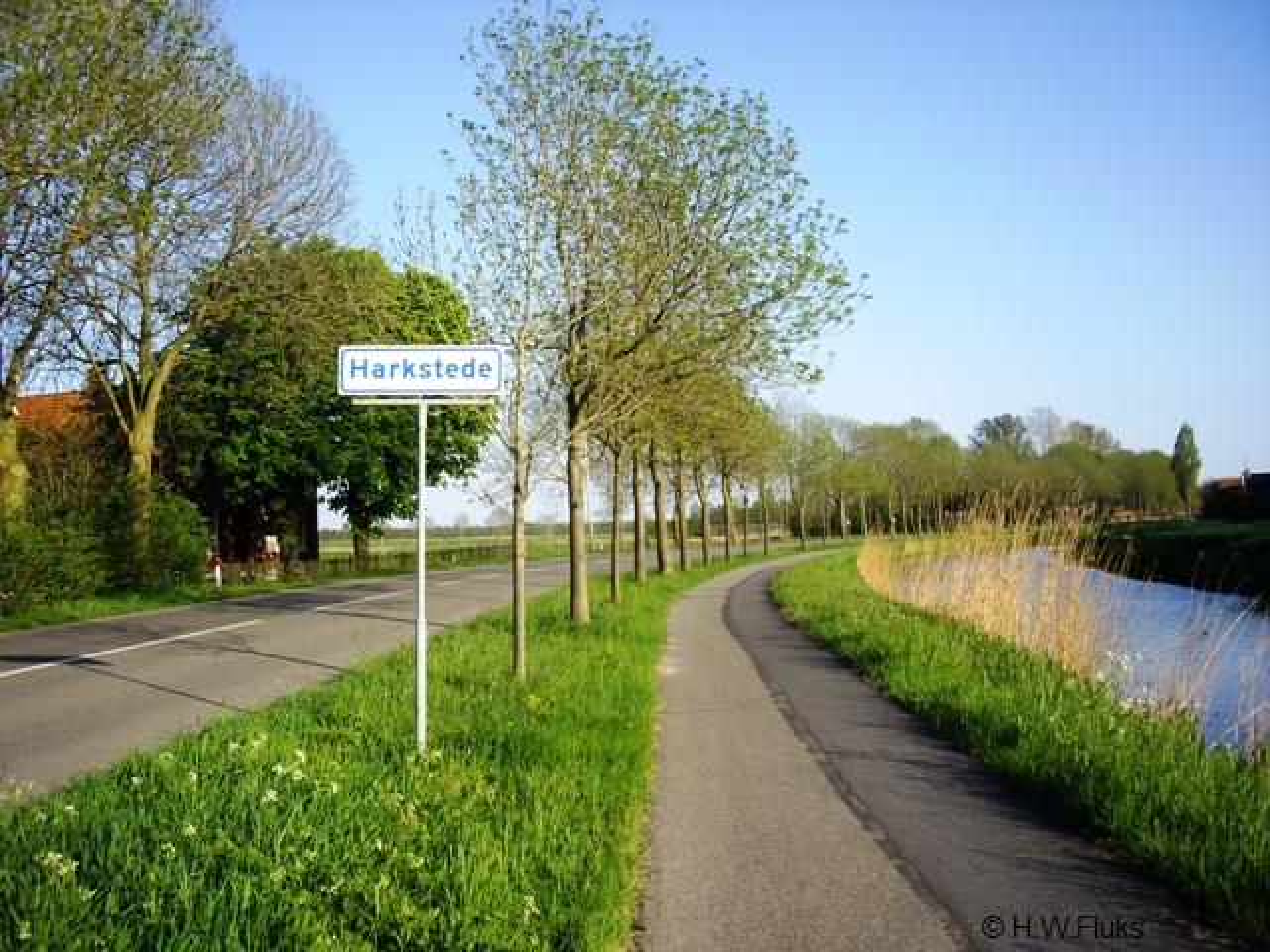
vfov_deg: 37.7
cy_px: 476
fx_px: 1394
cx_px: 635
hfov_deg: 49.0
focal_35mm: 38
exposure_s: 1/60
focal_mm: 7.9
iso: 64
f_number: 8
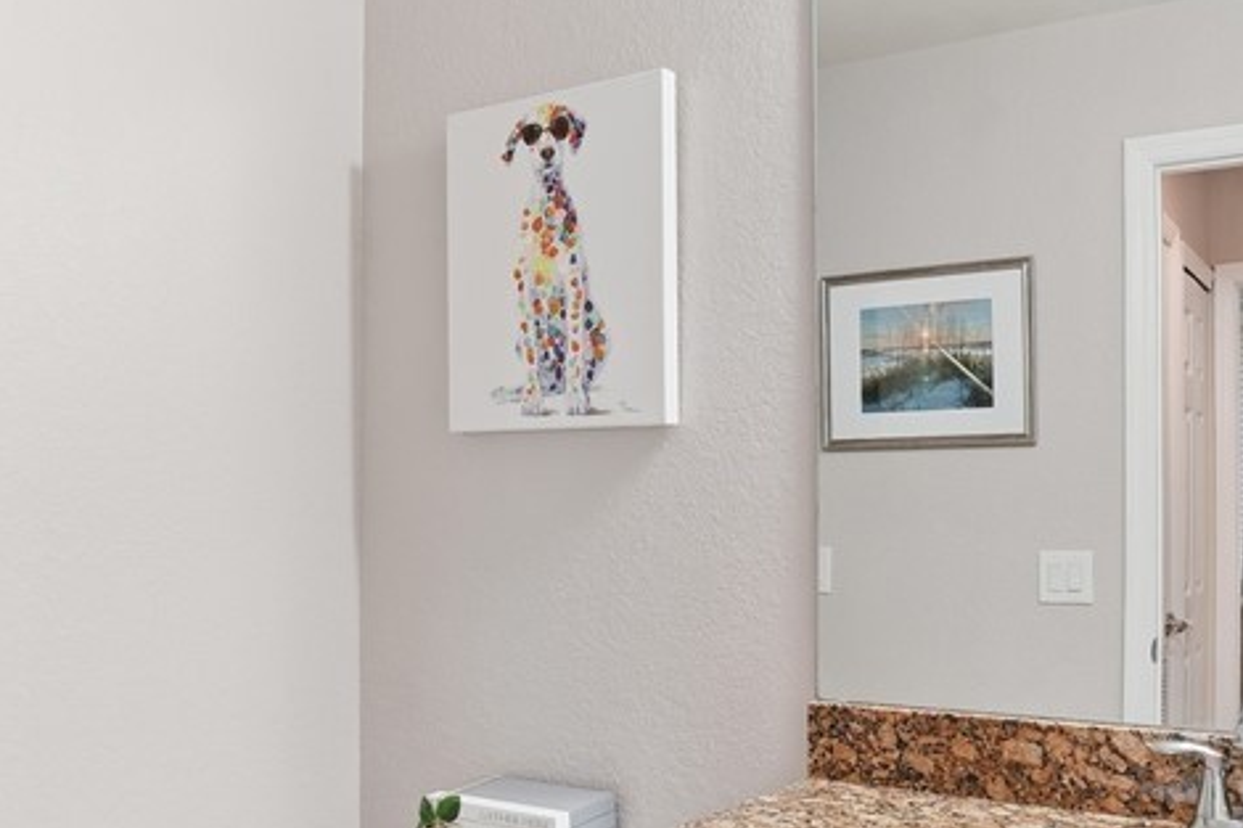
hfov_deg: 51.8
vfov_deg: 35.7
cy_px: 517
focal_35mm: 37
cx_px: 545
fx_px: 1277
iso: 200
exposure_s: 1/10
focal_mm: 16
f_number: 9
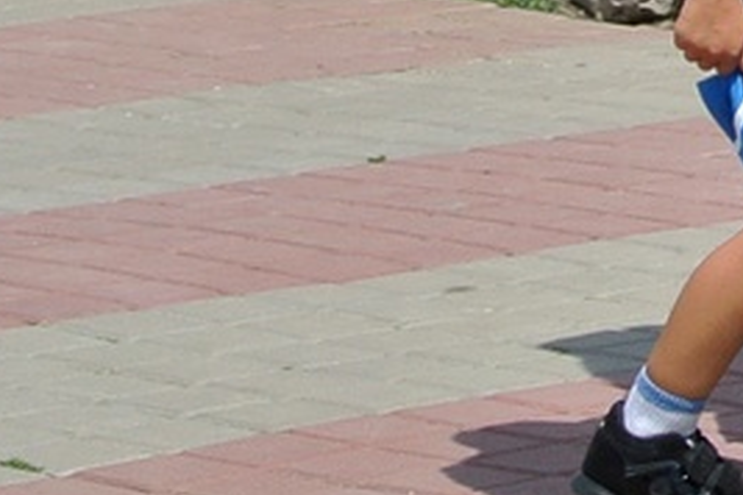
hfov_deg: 4.4
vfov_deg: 3.0
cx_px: 2045
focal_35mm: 455
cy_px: -456
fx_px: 9390
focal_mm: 30
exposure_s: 1/640
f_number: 5.6
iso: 100
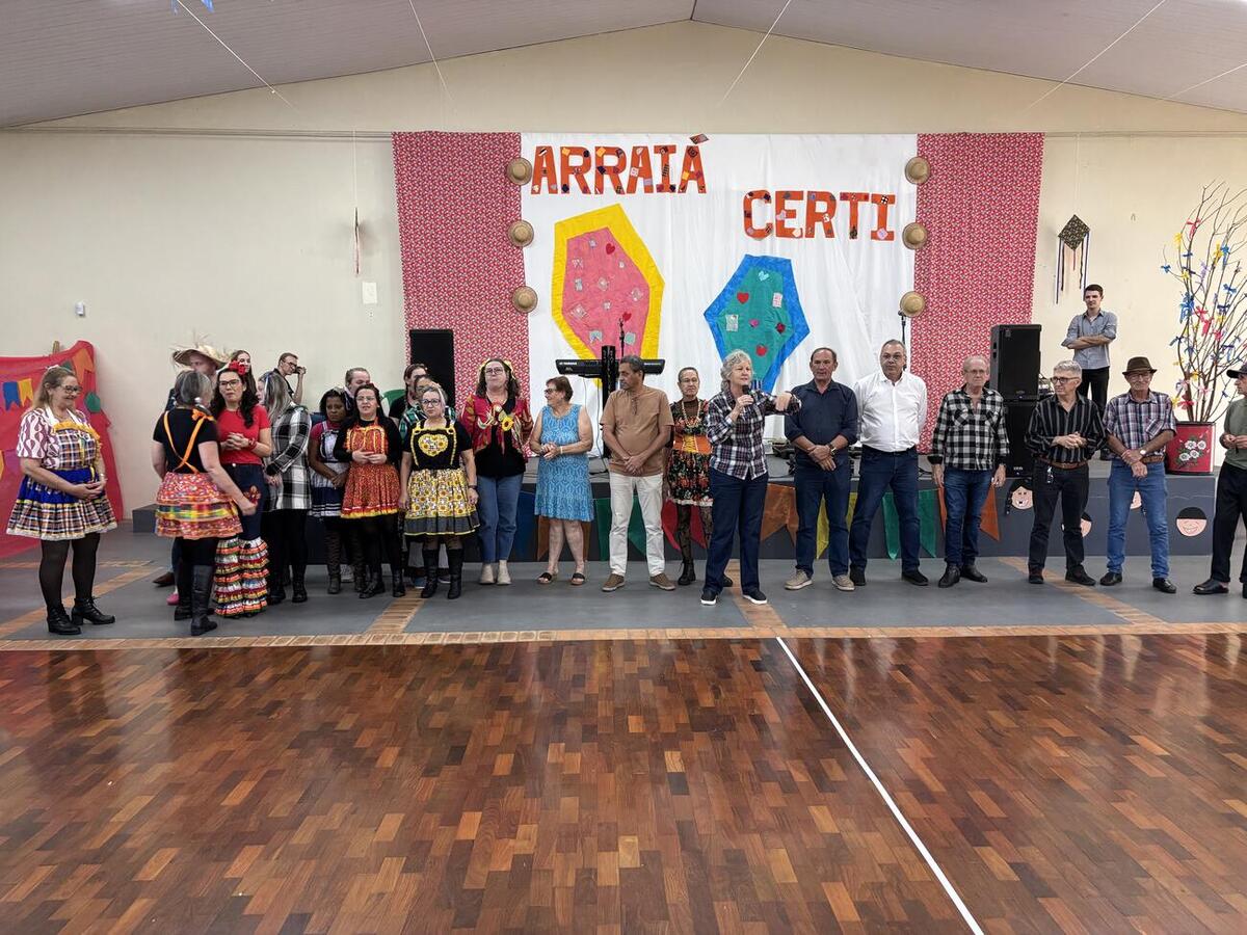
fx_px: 937
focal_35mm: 26
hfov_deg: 67.3
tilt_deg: -5.5
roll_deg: +0.4
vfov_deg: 53.1
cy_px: 468
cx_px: 624
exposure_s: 1/60
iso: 160
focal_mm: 5.96
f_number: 1.6
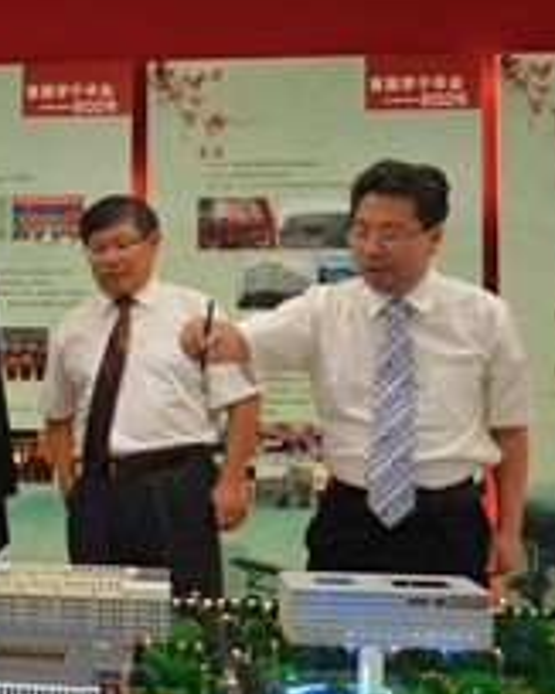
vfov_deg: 36.0
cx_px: 17
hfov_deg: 27.6
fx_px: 1068
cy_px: 337
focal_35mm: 52
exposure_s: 1/60
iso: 640
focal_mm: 18
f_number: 4
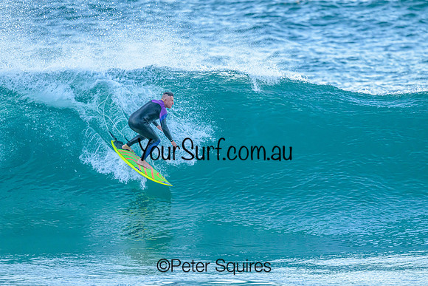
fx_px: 9869
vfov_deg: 1.7
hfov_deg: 2.5
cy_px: 144
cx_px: 222
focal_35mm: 830
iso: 3600
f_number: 6.3
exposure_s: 1/1250
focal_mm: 800
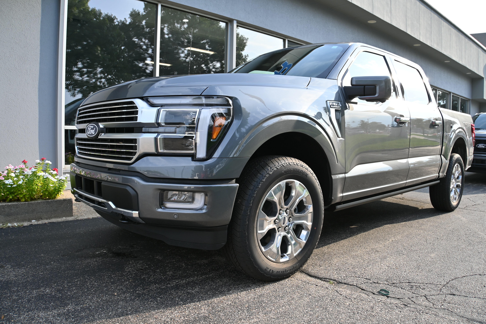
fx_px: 618
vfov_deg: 29.4
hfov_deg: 43.0
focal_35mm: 46
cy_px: 162
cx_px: 243
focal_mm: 30.5
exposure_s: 1/320
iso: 100
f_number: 6.3
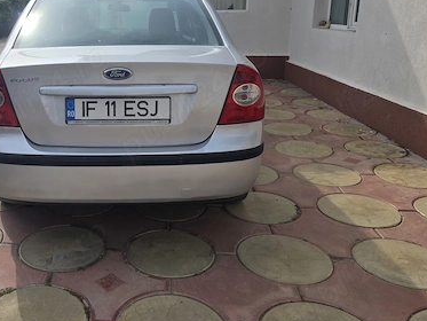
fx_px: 457
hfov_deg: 48.4
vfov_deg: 38.4
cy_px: 115
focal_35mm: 37
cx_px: 113
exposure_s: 1/5778
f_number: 1.7
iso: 80
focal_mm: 6.3
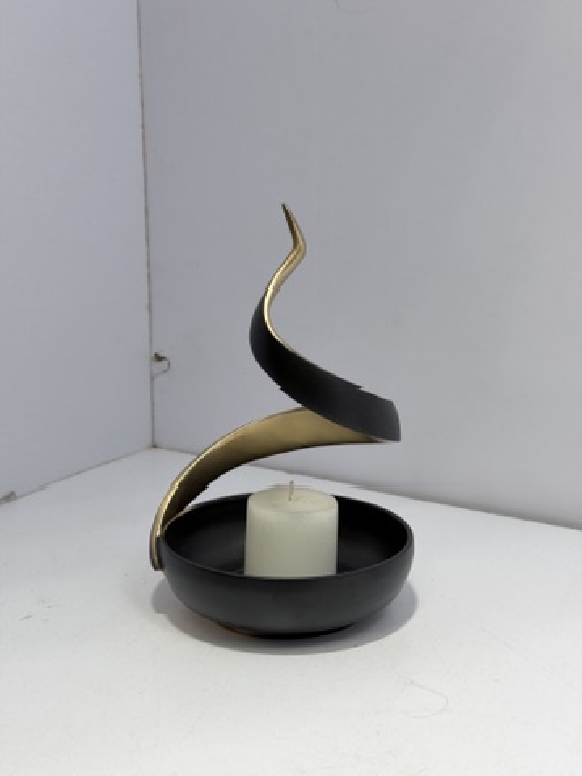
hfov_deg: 30.3
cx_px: 291
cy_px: 388
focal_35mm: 48
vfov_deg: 39.7
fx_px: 1076
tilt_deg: -12.4
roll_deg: +0.2
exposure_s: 1/100
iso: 50
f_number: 1.78
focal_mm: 6.76
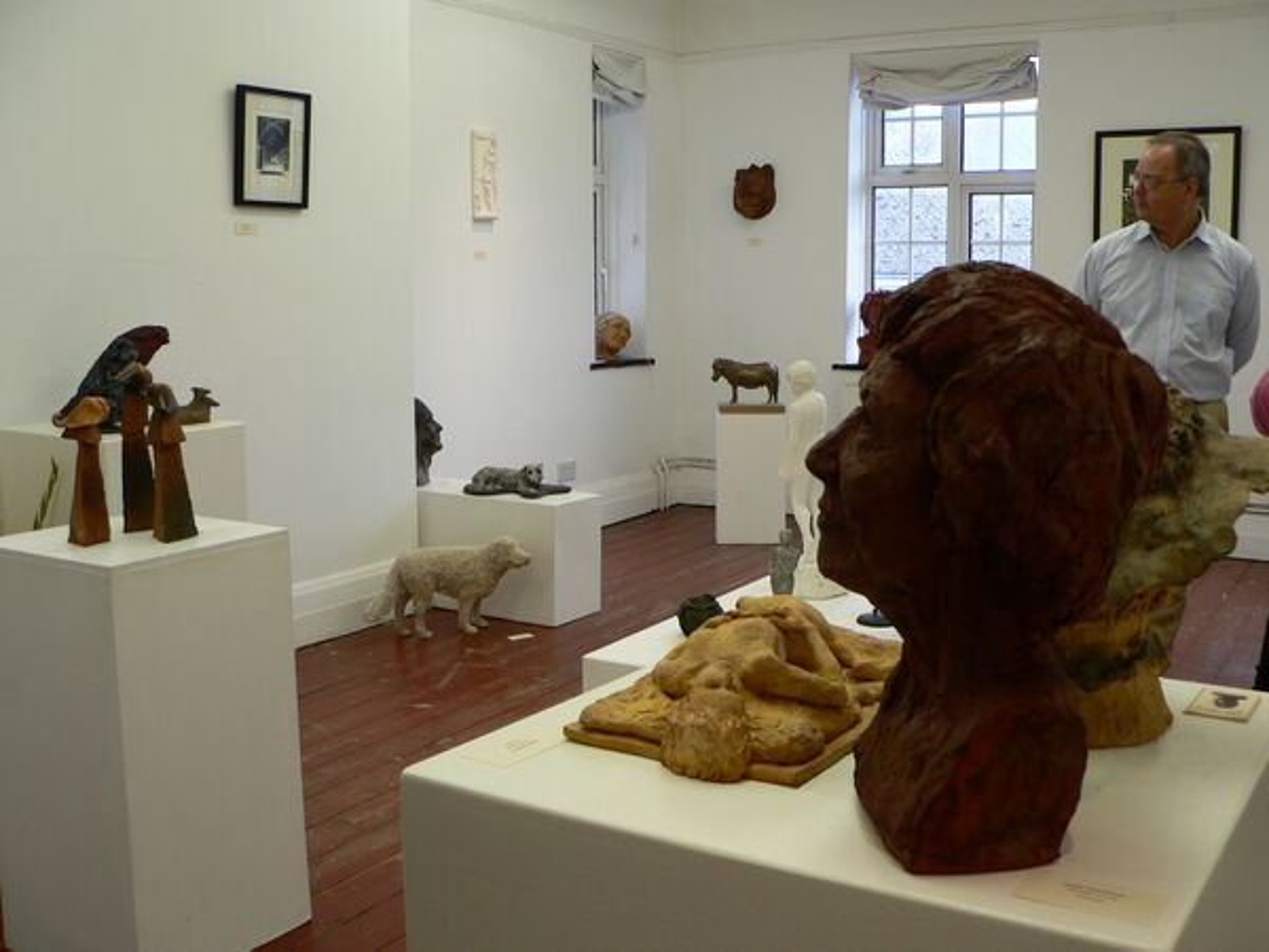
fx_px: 1320
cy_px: 476
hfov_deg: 51.4
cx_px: 634
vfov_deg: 39.7
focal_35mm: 36
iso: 80
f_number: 2.8
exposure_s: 1/30
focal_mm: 6
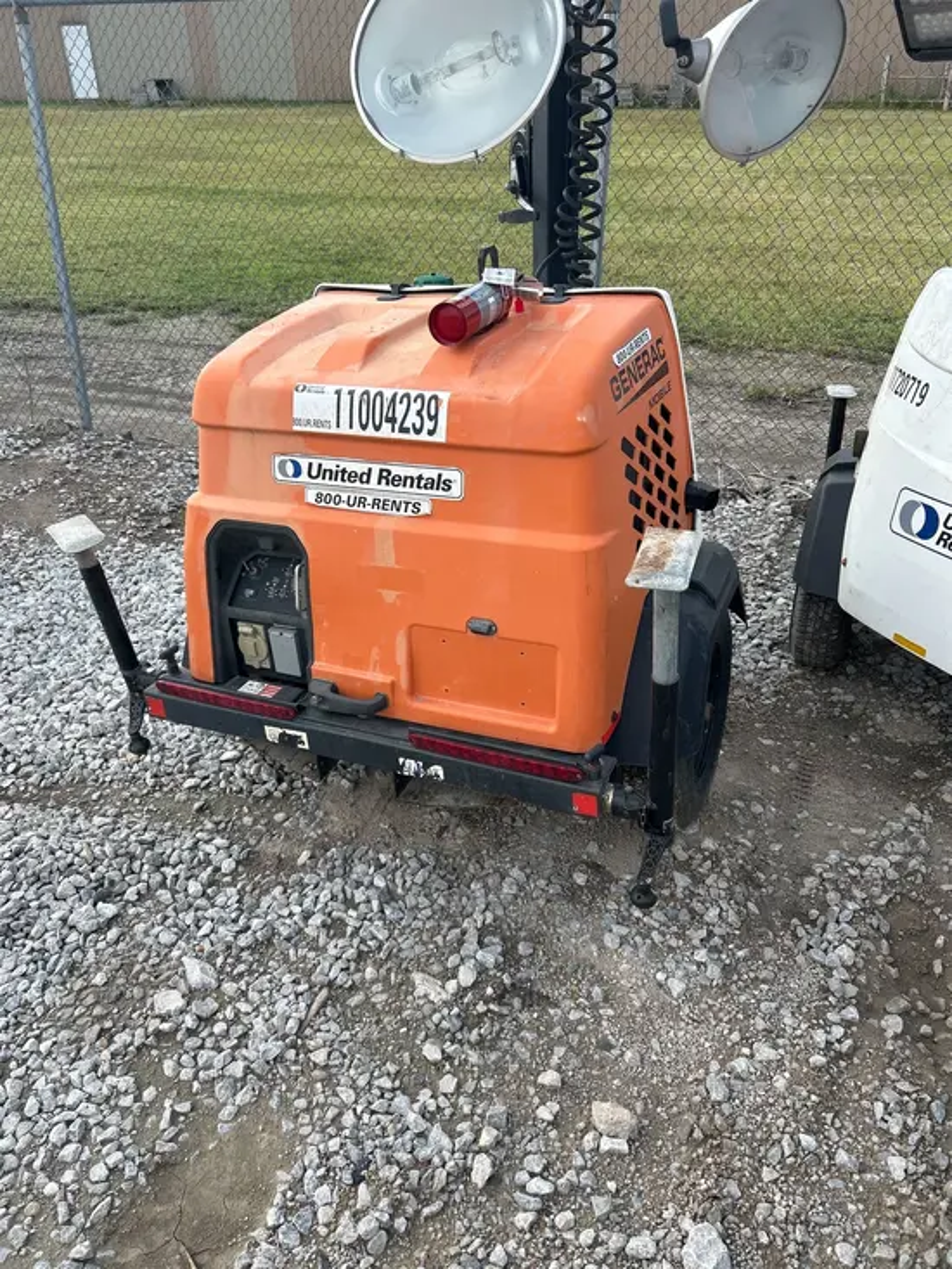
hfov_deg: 53.1
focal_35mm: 26
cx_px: 476
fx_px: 953
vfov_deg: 67.3
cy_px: 634
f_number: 1.5
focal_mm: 5.7
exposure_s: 1/1124
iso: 50
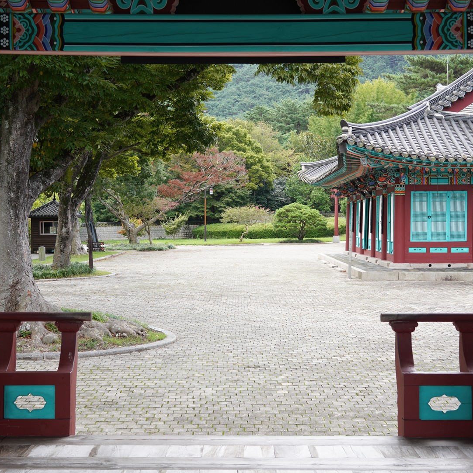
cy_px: 242
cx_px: 230
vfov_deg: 31.1
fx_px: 850
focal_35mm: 55
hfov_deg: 31.1
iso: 200
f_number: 6.3
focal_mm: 35
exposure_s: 1/100
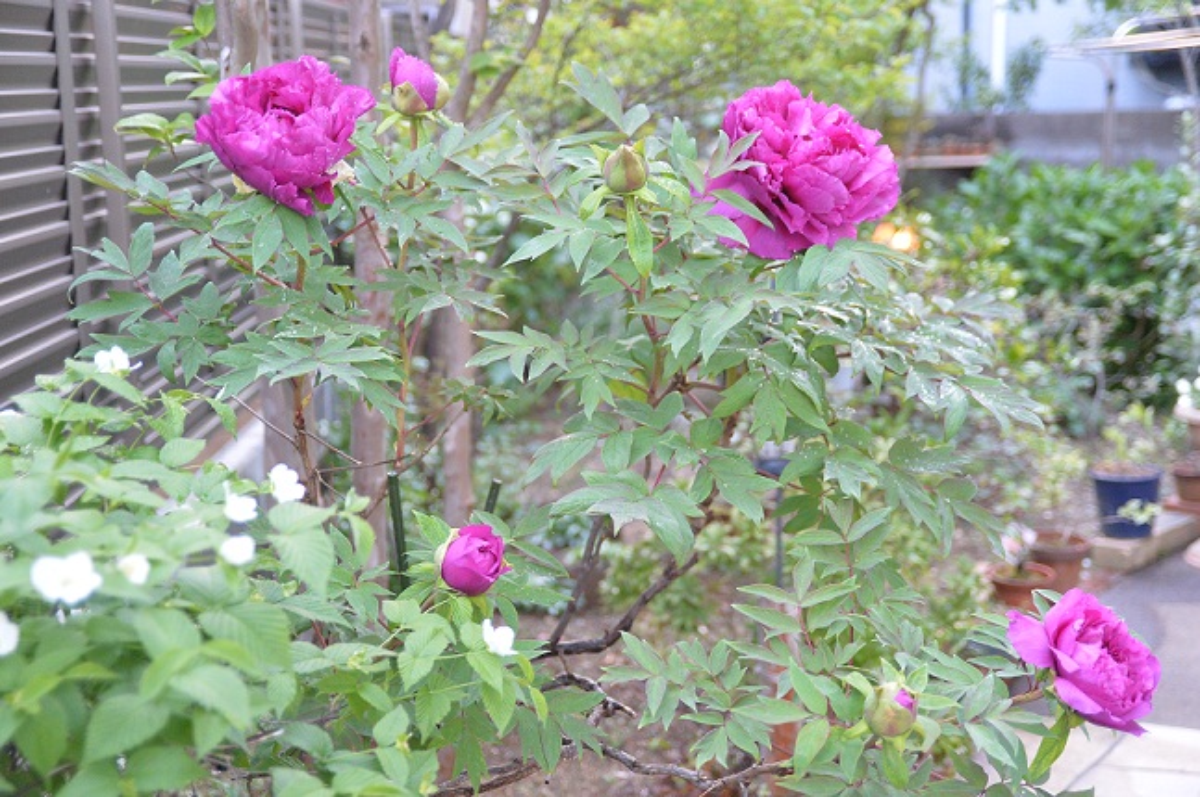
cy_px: 398
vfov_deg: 28.0
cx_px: 600
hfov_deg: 41.2
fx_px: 1598
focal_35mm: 48
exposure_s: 1/50
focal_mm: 48
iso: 5000
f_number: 4
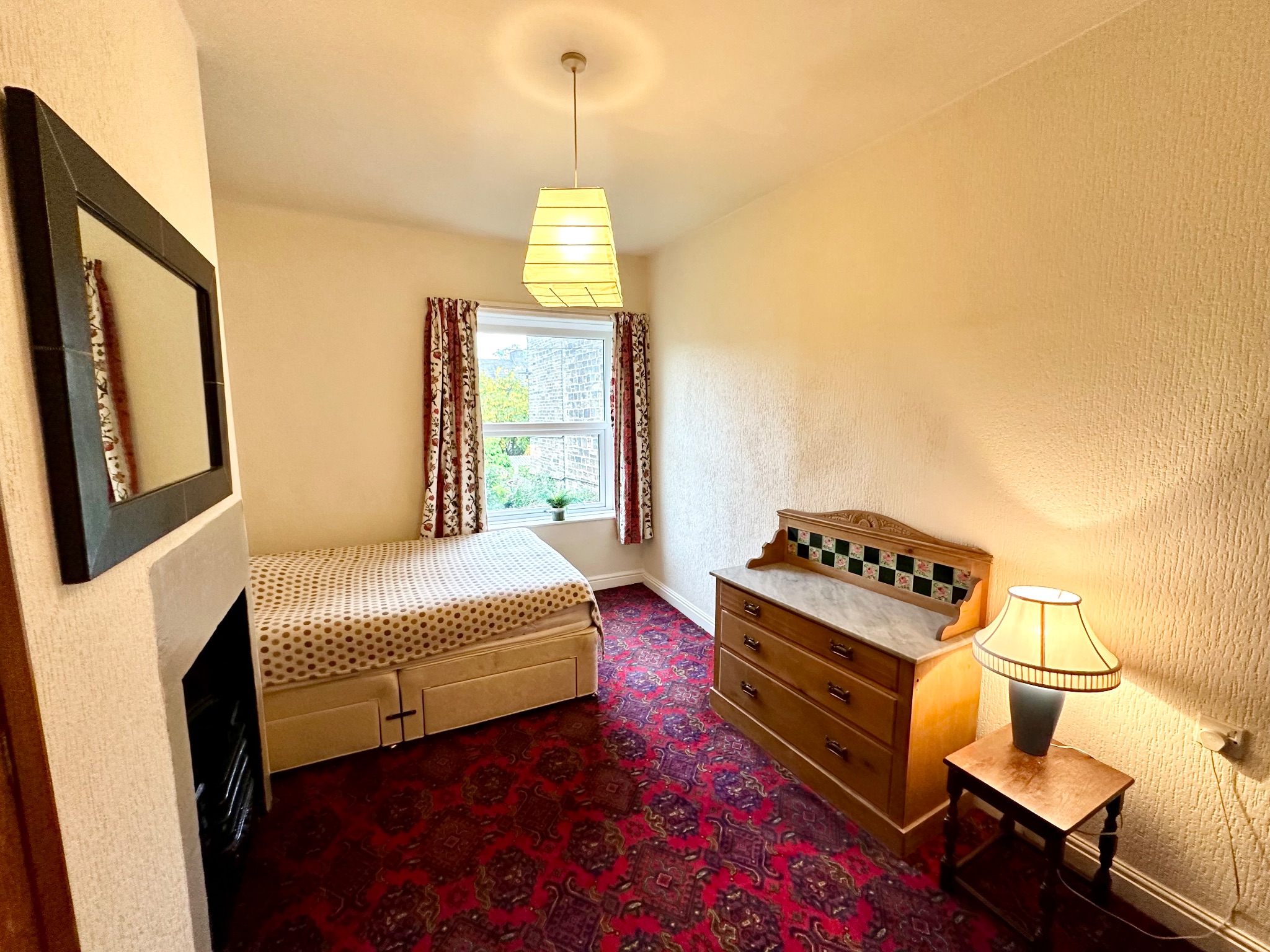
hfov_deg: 102.1
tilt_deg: -7.7
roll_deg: +0.8
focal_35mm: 14
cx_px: 635
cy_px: 476
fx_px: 514
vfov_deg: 85.7
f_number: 2.2
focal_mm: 2.22
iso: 250
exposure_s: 1/100
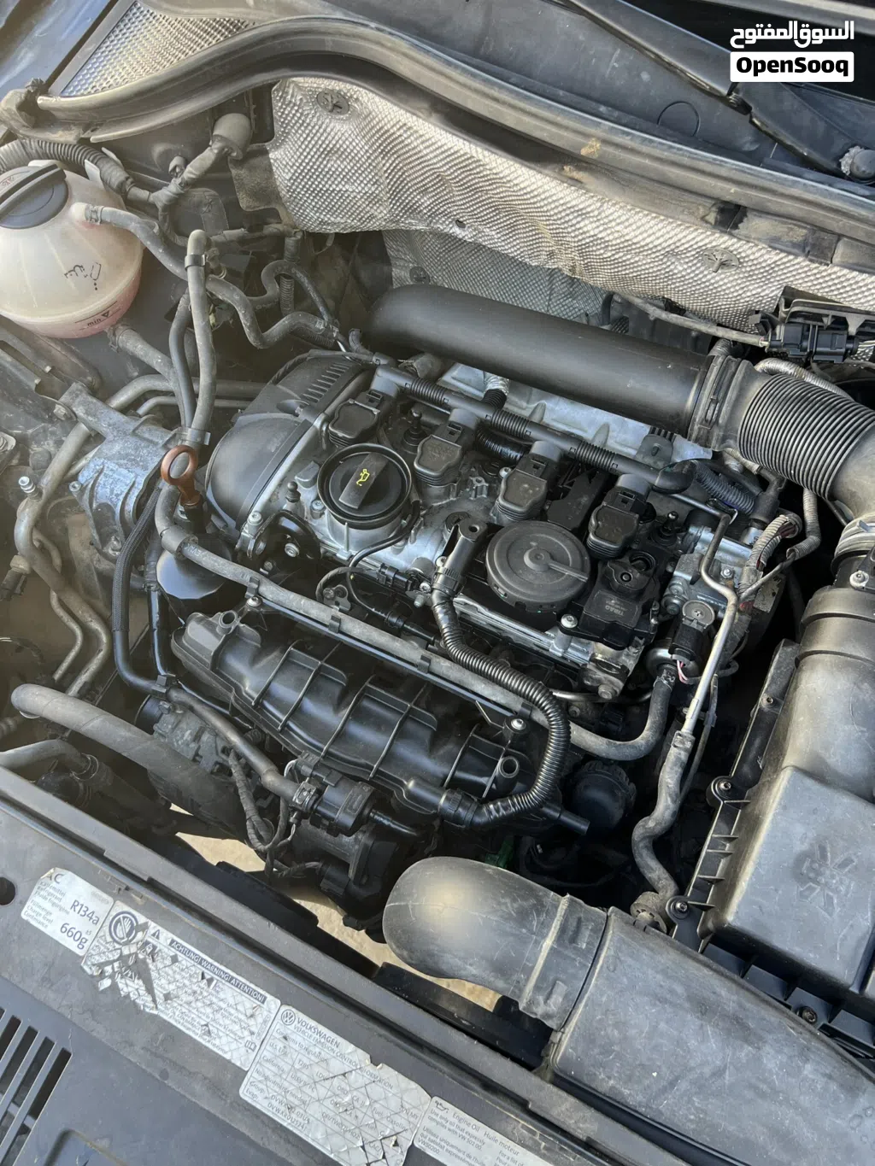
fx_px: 876
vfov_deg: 67.3
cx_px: 438
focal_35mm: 26
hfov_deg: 53.1
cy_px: 583
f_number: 1.5
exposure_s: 1/121
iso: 80
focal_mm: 5.7
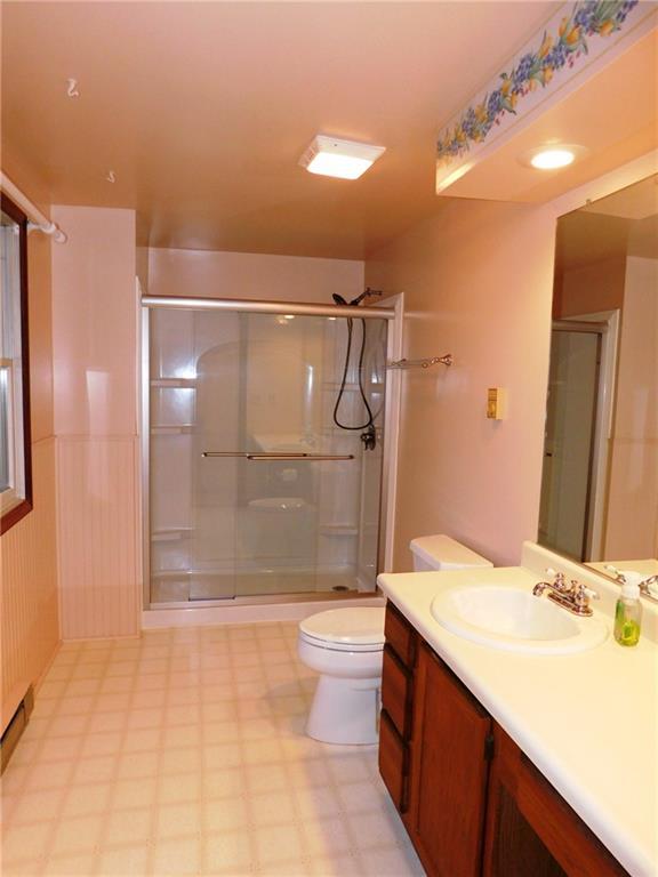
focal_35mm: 23
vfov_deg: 73.9
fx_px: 583
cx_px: 329
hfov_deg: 58.9
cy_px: 438
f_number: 3
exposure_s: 1/30
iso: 200
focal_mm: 4
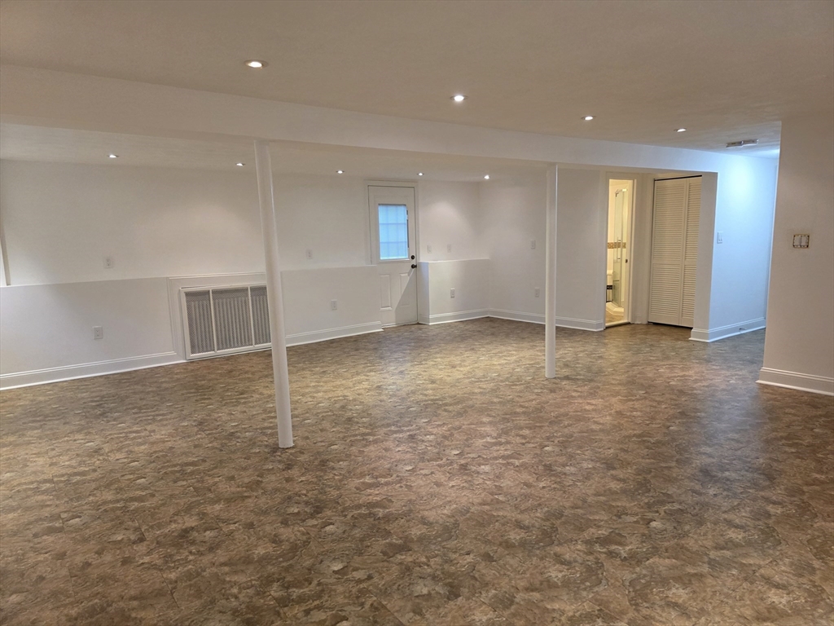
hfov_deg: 73.9
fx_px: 554
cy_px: 313
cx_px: 417
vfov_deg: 58.9
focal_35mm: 23
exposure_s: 1/120
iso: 400
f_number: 1.7
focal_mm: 6.3
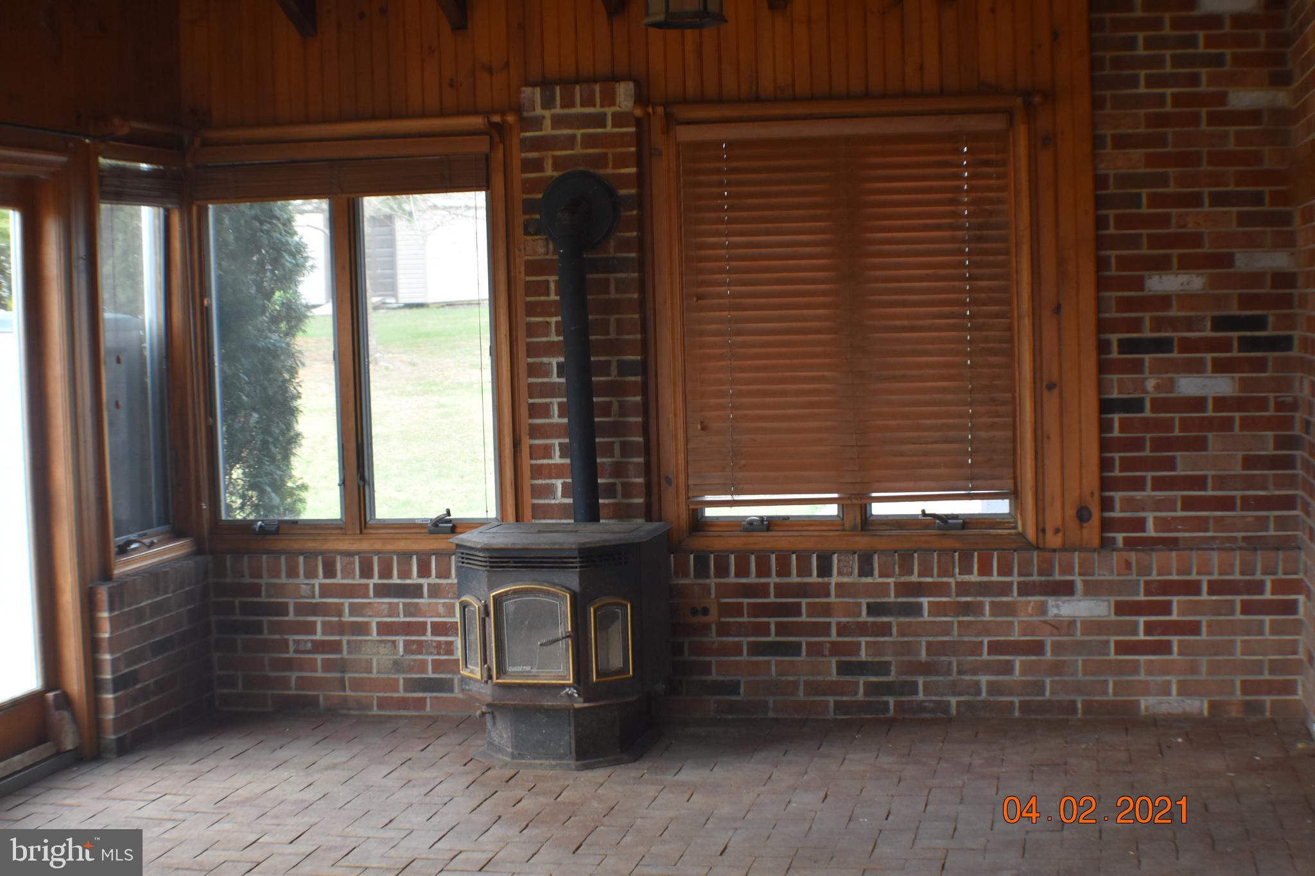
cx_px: 658
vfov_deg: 16.6
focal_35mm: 82
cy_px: 438
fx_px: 3013
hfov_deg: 24.6
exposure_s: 1/125
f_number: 5.6
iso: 1000
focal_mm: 55
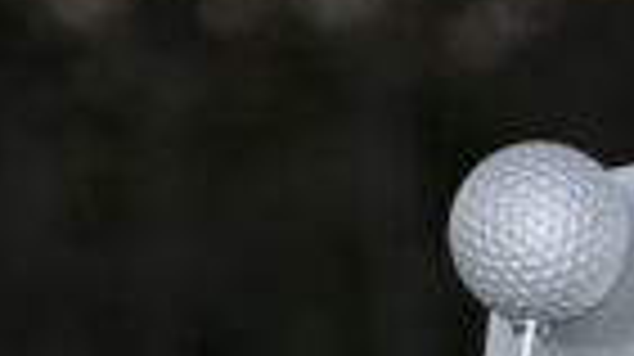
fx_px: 11253
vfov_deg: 1.8
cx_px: 1317
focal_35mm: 670
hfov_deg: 3.2
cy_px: 915
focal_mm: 120
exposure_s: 1/250
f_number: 4
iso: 1000
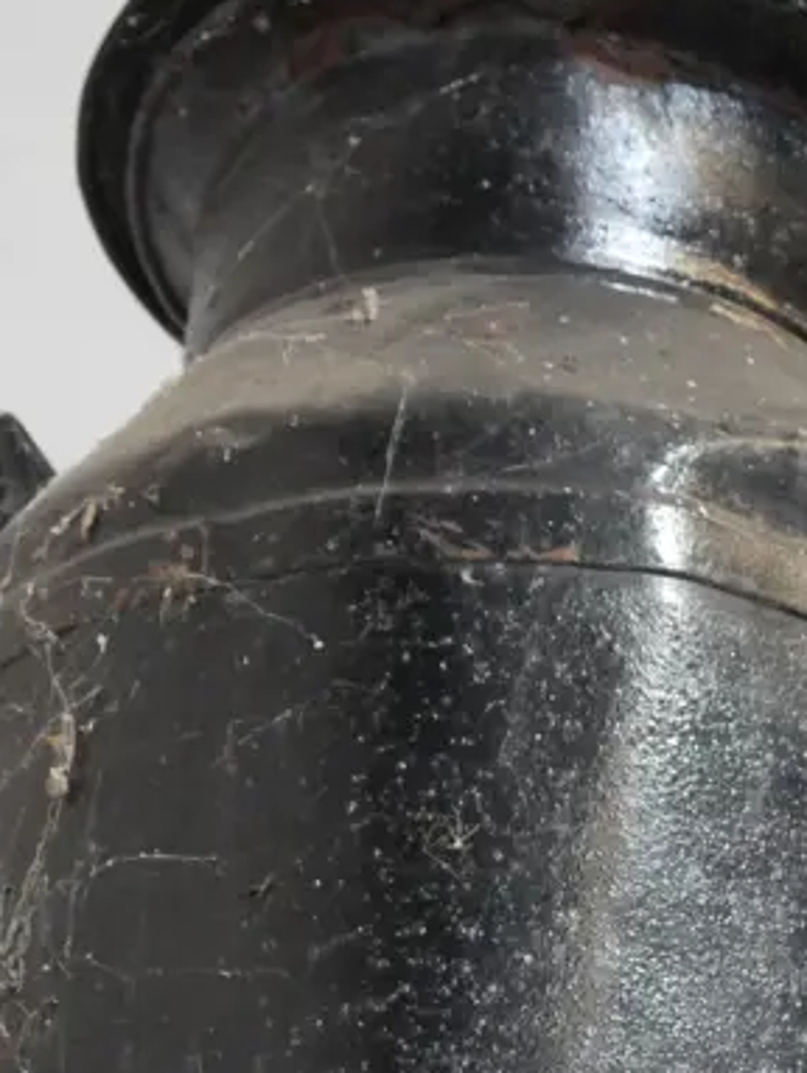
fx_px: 3817
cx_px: 576
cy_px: 1261
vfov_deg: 15.5
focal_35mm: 123
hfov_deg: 12.0
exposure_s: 1/60
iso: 2000
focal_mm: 23
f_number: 5.1
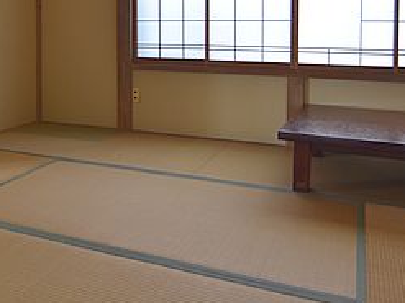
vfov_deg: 38.1
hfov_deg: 52.6
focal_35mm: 35
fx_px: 409
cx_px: 184
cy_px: 34
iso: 400
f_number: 4.5
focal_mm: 12
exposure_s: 1/80
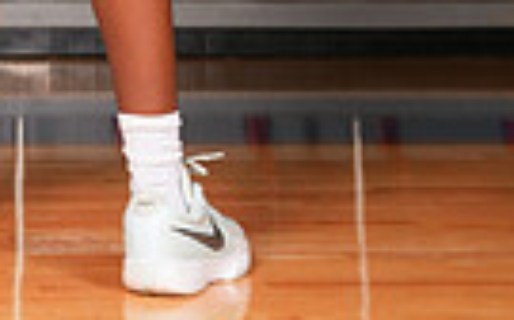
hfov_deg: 16.2
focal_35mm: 126
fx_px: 1763
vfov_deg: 9.3
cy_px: -453
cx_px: -8
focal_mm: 37
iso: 400
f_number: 6.3
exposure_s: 1/200
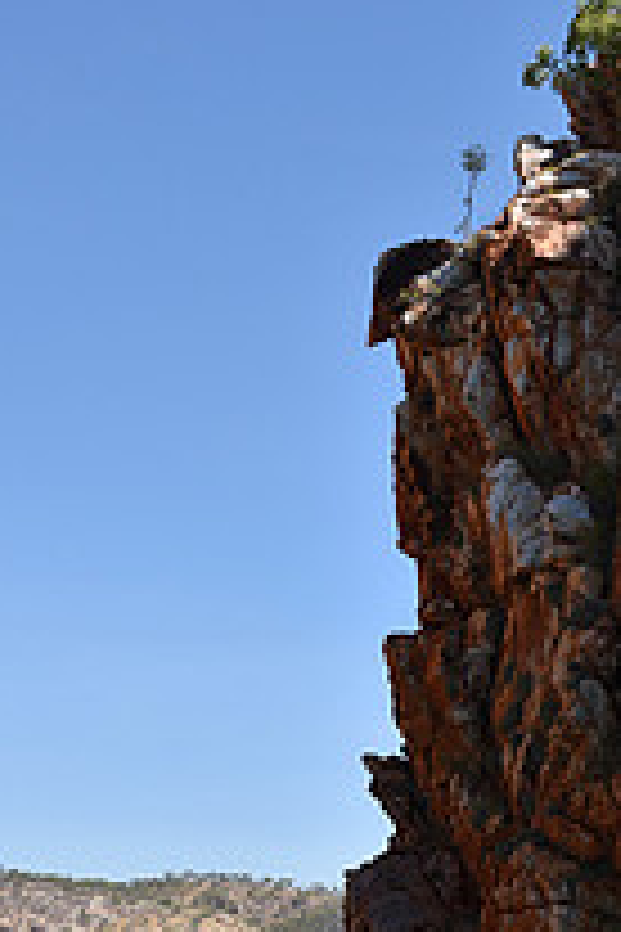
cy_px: 887
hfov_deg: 13.9
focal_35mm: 98
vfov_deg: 20.3
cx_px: 112
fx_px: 2536
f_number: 9
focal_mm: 30
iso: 200
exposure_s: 1/320
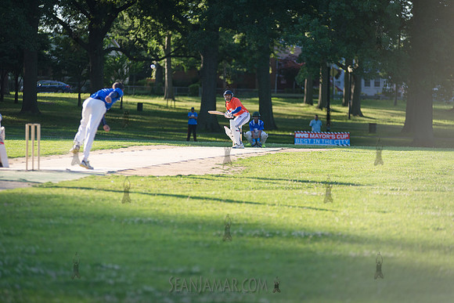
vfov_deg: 8.1
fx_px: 2144
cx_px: 227
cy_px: 152
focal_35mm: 170
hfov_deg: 12.1
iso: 400
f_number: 2.8
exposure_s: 1/3200
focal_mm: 170
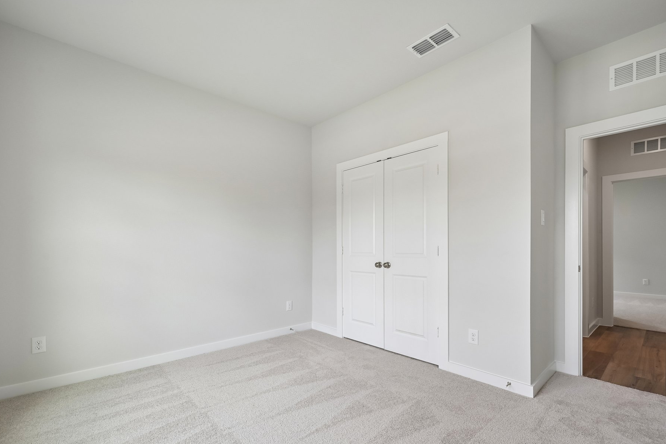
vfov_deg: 73.4
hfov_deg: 96.7
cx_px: 322
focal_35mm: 16
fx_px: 296
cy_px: 252
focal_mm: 14
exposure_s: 1/50
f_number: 9
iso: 250
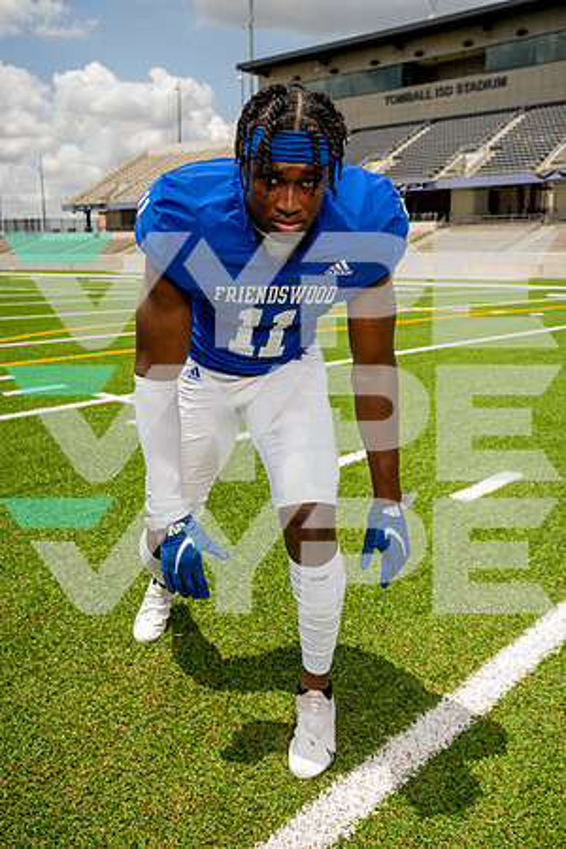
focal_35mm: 33
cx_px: 283
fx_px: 778
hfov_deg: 40.0
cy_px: 424
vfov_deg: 57.2
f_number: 7.1
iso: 64
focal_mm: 33
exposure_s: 1/250
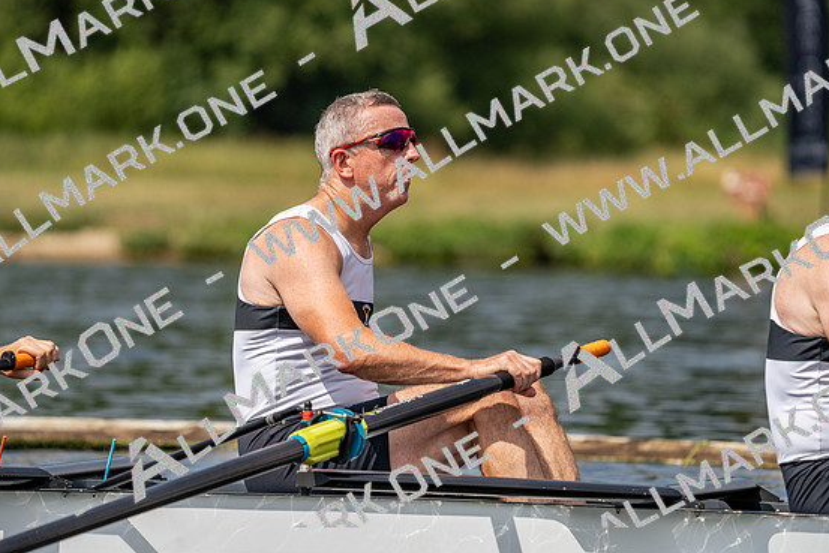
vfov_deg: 3.5
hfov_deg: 5.3
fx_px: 8960
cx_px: 433
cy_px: 271
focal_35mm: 389
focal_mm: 371
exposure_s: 1/1600
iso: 200
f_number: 6.3
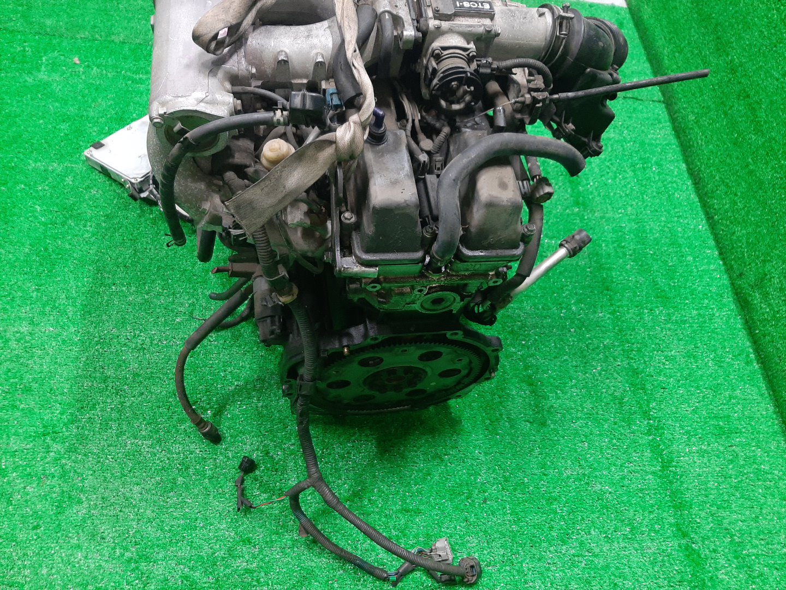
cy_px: 295
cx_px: 393
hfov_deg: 67.3
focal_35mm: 26
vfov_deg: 53.1
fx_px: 590
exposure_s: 1/50
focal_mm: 3.93
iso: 222
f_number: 1.7
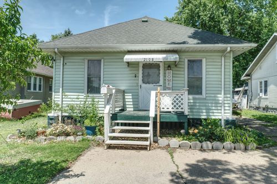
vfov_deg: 51.3
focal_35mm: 25
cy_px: 92
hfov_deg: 71.5
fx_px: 192
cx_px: 138
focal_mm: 25
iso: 160
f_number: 8
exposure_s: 1/25
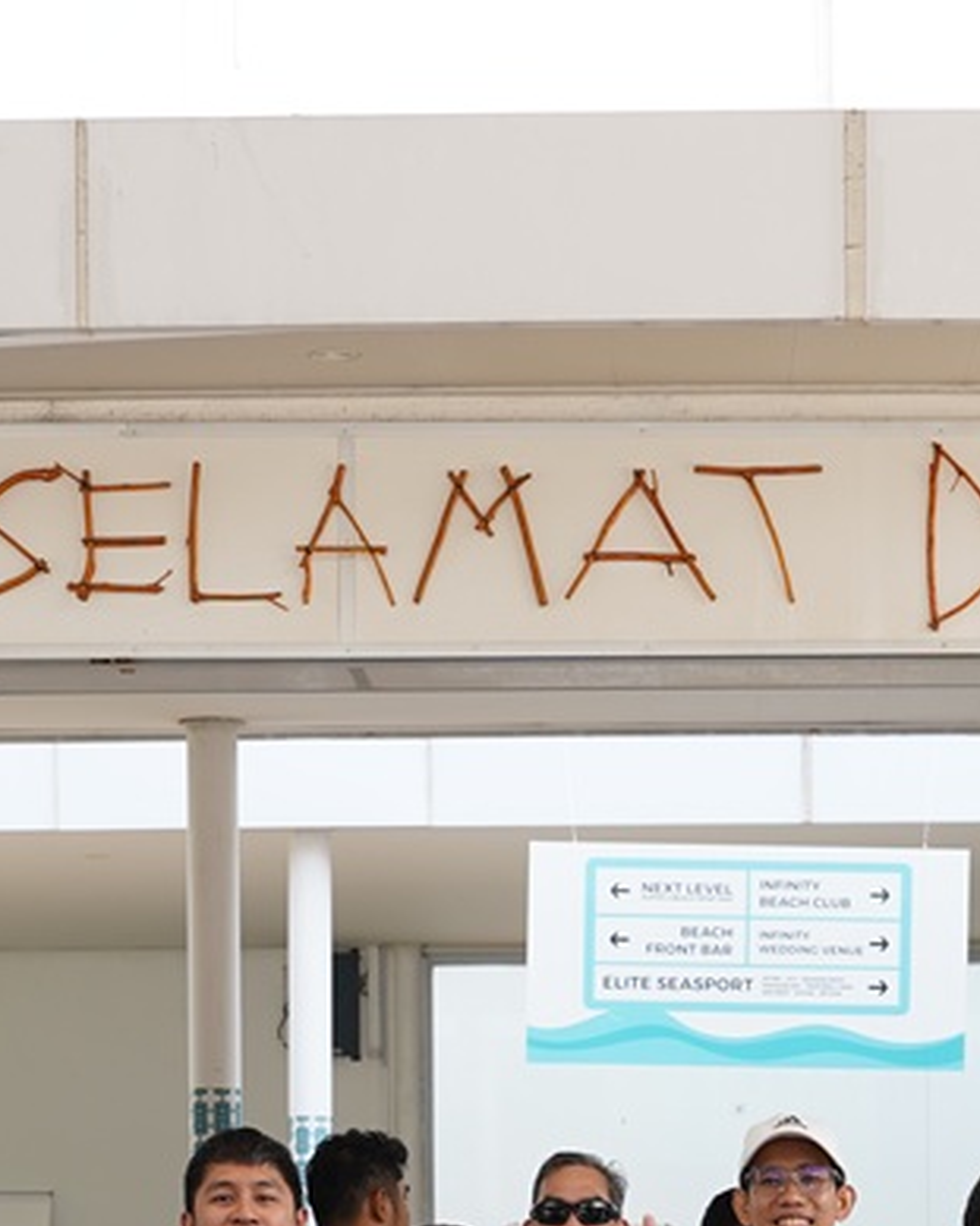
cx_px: 734
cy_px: 1544
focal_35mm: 105
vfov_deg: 17.3
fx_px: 3808
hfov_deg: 14.6
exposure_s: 1/200
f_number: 4.5
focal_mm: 29
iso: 100
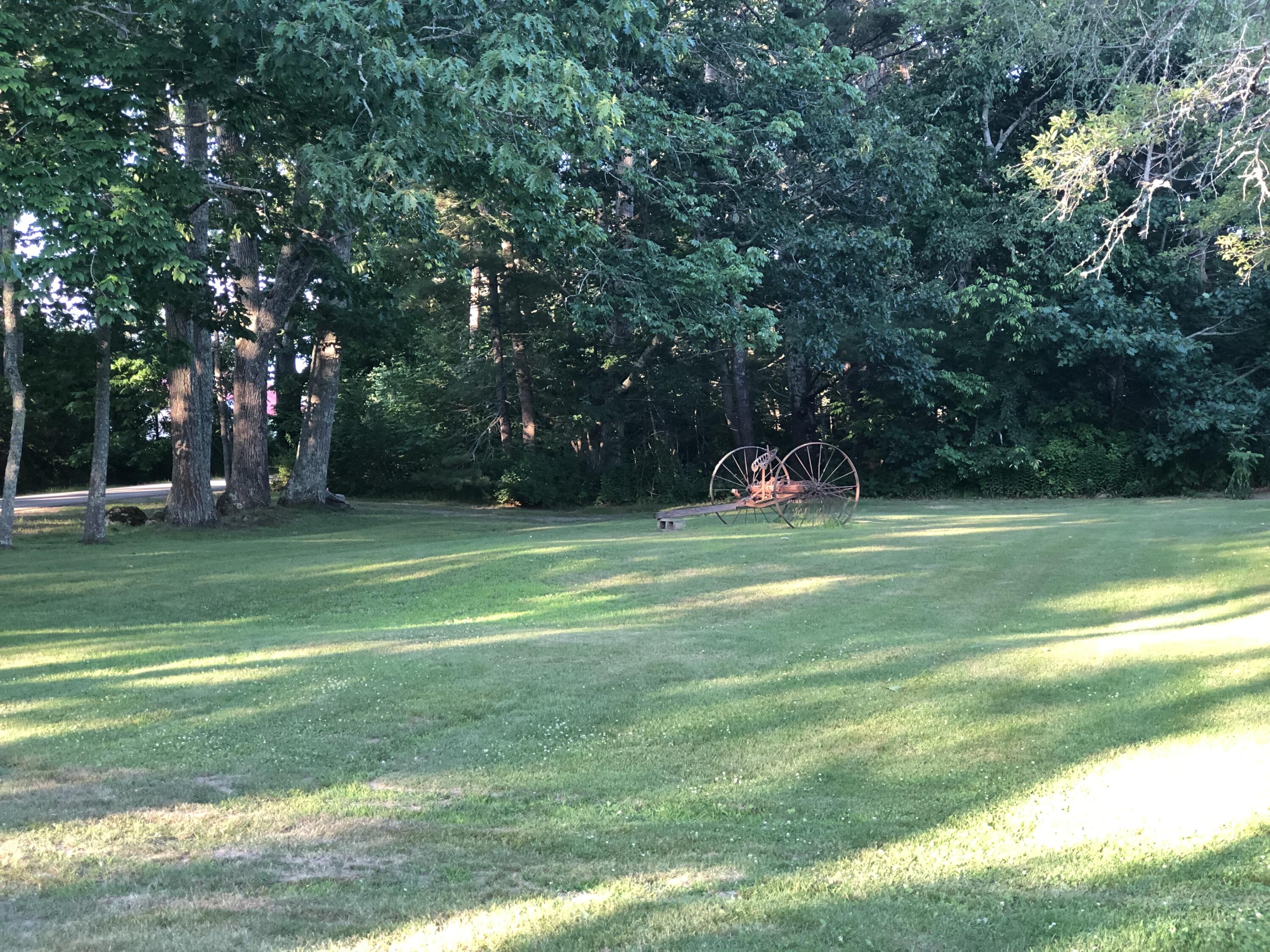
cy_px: 476
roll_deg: +1.6
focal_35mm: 57
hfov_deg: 33.8
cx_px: 635
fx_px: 2091
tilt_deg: +1.2
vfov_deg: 25.7
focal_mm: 6.6
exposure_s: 1/30
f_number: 2.8
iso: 50
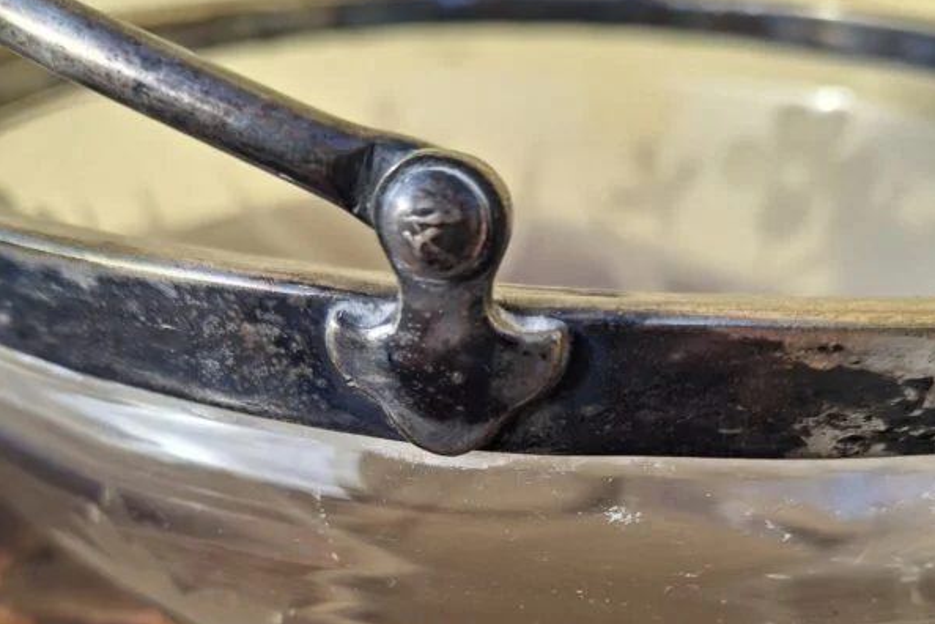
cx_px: 469
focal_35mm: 35
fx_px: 909
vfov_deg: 36.0
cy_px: 537
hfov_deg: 54.4
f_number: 1.8
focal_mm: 4.69
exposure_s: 1/259
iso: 25
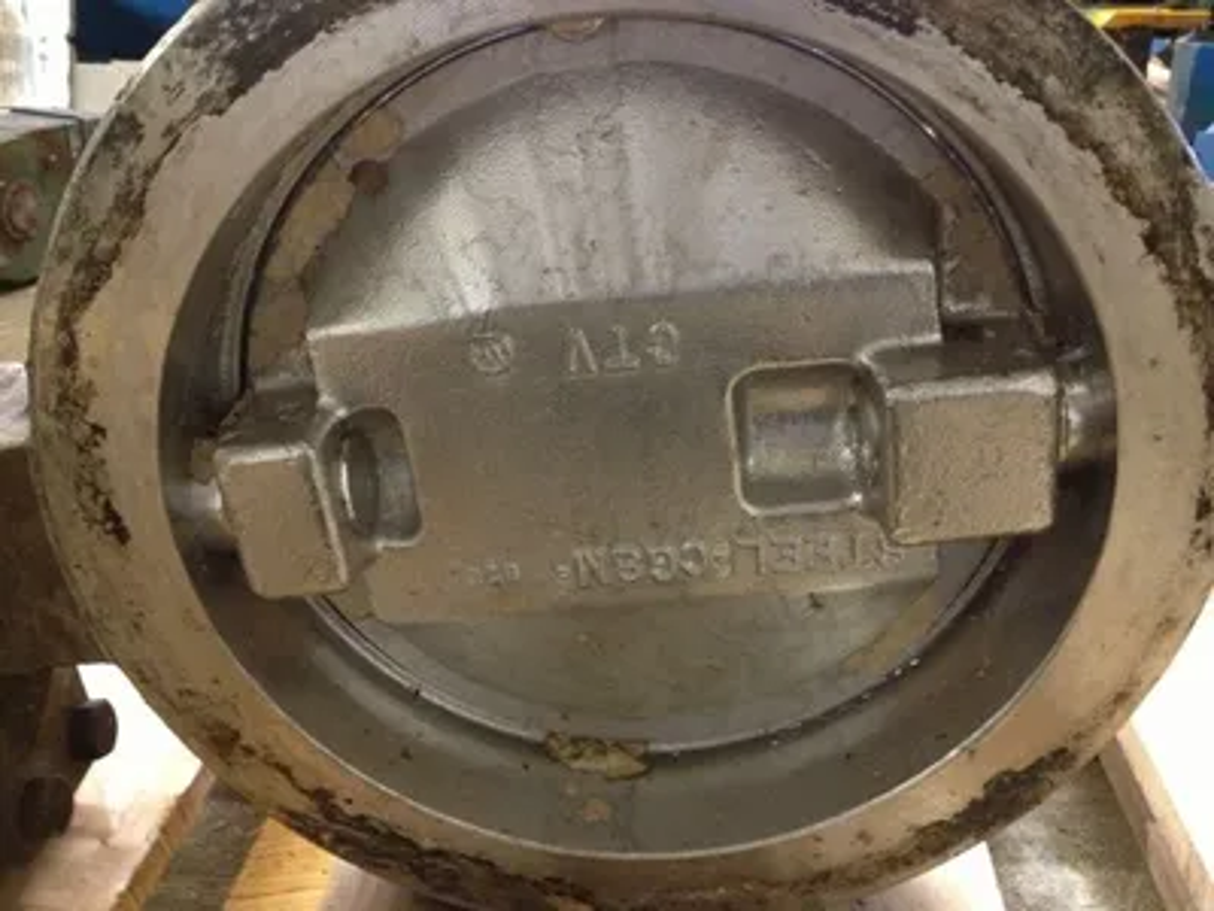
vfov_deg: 40.7
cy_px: 456
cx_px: 607
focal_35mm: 35
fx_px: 1227
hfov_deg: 52.6
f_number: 2.4
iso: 400
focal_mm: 4.28
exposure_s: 1/20
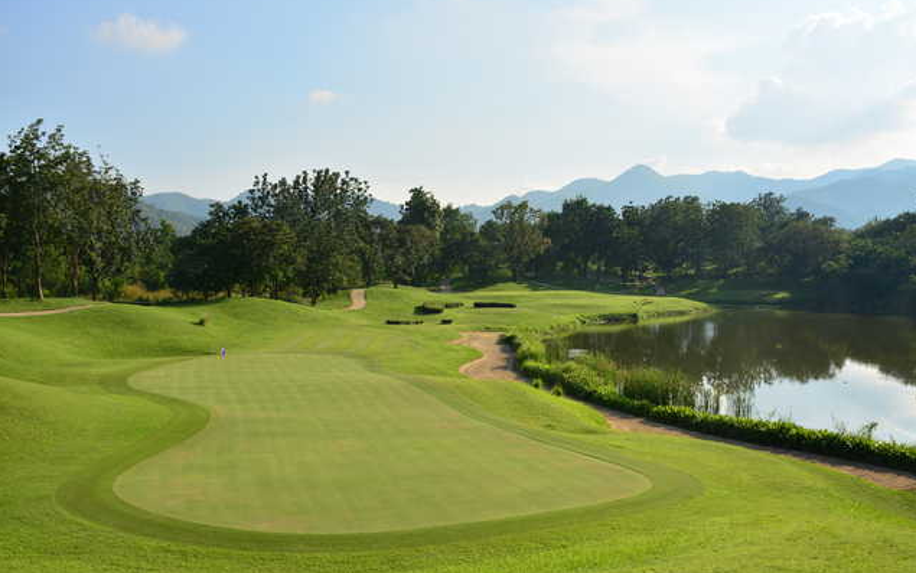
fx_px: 924
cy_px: 286
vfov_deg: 34.4
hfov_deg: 52.7
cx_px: 459
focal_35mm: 37
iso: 100
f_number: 8
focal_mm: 24
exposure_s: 1/320
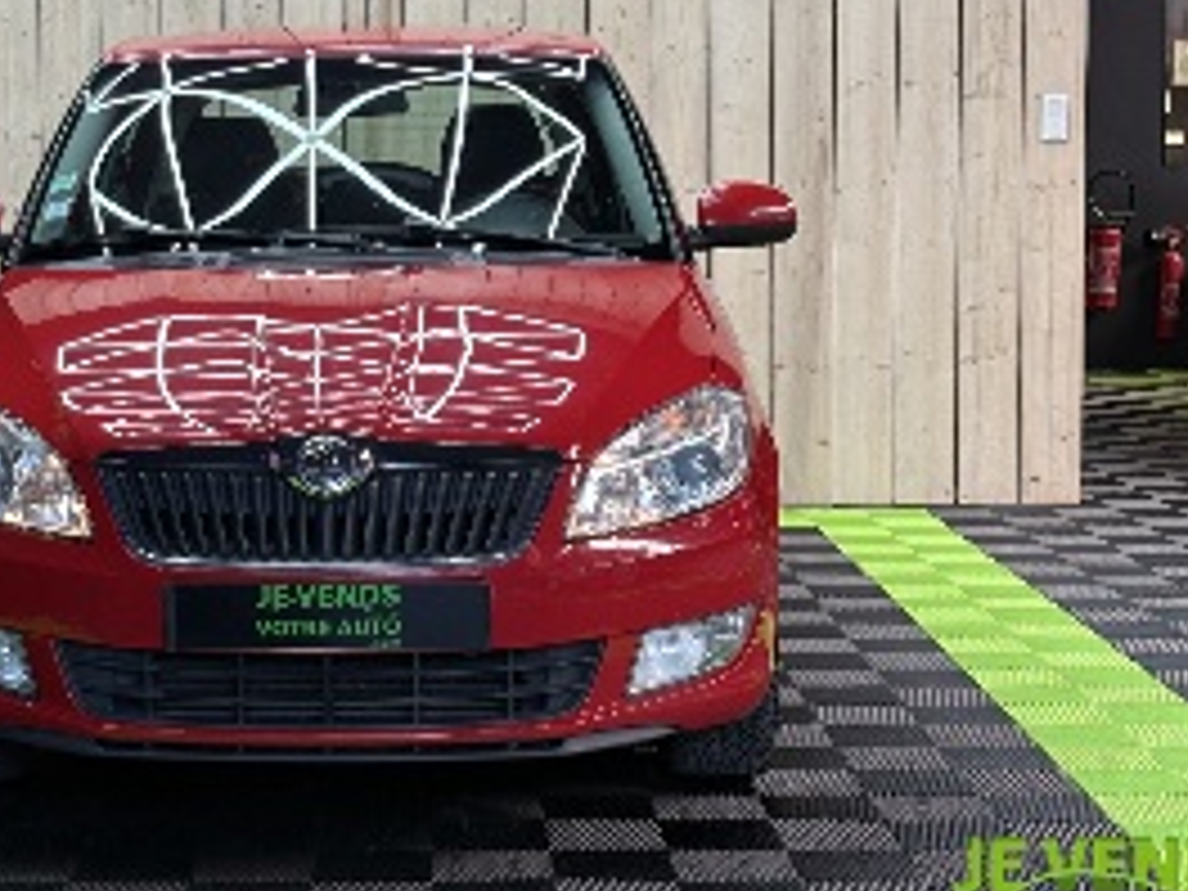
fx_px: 2814
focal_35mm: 82
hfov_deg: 23.7
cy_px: 306
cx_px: 364
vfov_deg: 17.9
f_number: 1.6
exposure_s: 1/122
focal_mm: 5.96
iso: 50
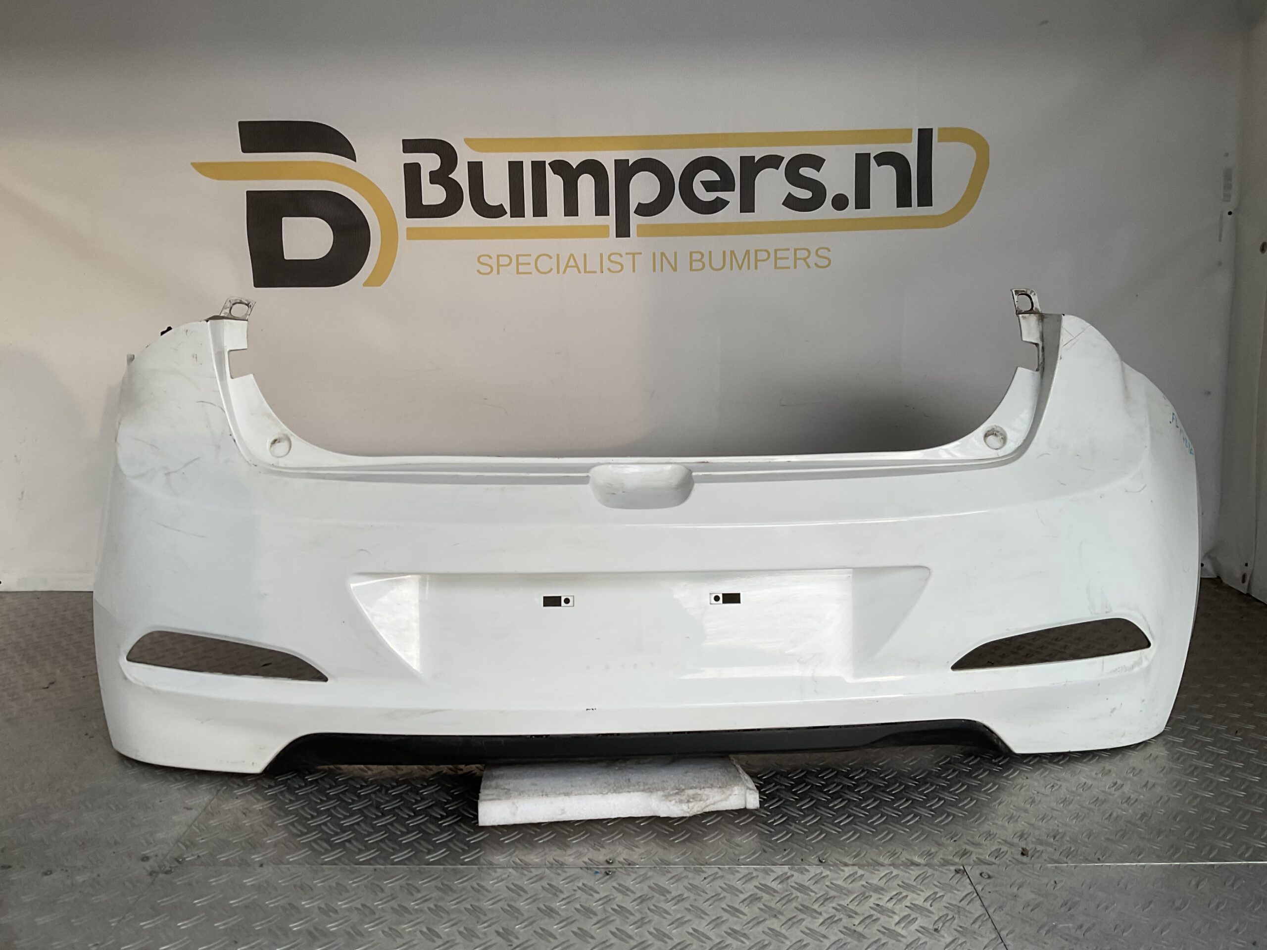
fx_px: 1061
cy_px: 475
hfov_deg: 61.7
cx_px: 634
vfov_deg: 48.2
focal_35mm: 29
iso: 25
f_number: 1.8
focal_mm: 3
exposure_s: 1/120
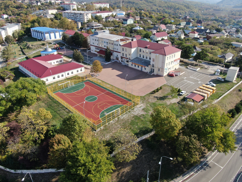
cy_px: 91
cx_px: 121
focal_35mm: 24
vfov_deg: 56.8
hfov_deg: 71.6
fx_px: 168
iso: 100
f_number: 2.8
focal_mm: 4.39
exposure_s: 1/640
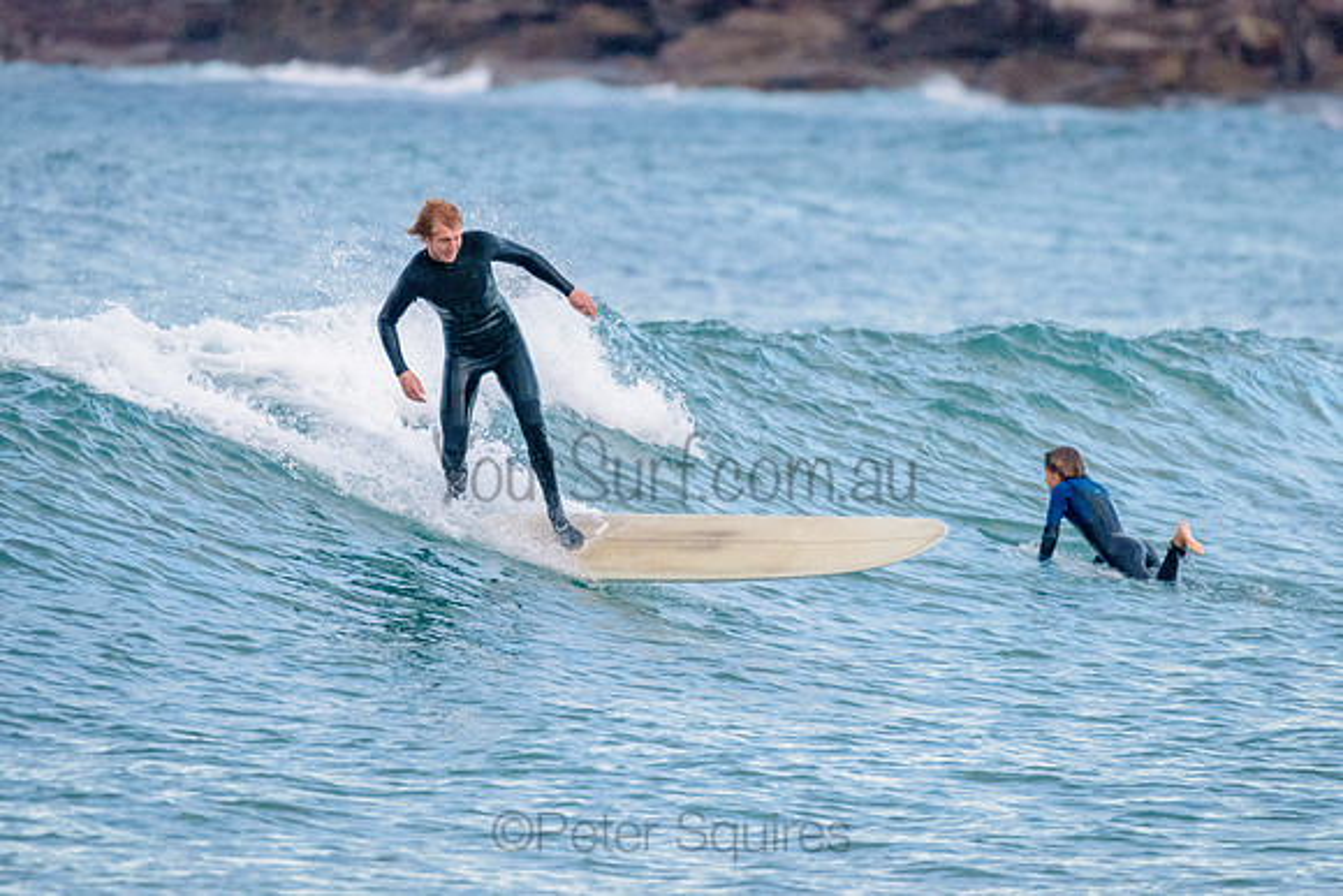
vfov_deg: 2.5
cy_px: 348
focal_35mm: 551
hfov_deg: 3.7
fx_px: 20546
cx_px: 691
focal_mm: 450
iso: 2800
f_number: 5.6
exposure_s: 1/2000
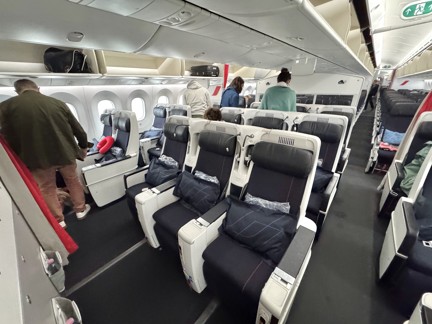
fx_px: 175
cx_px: 216
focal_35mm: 14
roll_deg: +1.2
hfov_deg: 102.1
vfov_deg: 85.7
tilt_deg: -23.4
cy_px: 162
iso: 1250
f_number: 2.2
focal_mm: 2.22
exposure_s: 1/56
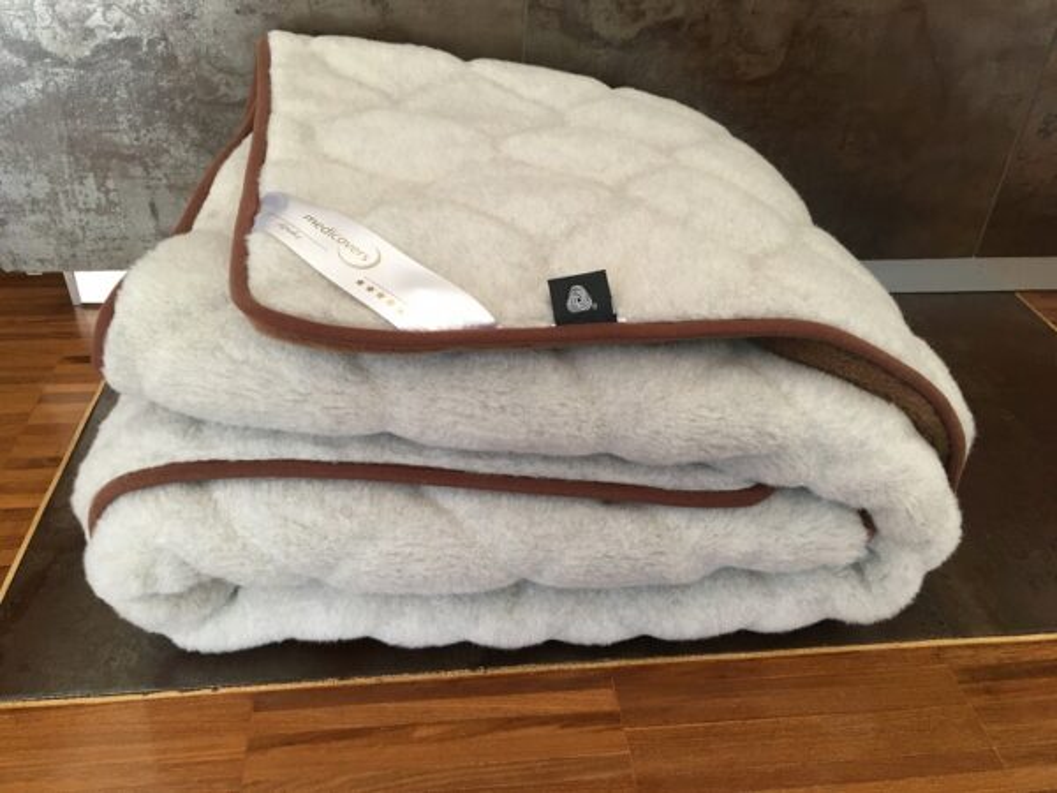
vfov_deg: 48.2
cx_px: 528
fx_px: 886
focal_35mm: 29
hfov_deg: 61.7
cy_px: 396
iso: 125
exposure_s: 1/33
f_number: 2.2
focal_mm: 4.15
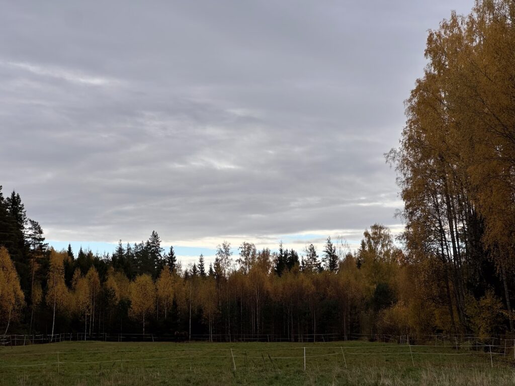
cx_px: 258
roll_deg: +0.4
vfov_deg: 19.1
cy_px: 193
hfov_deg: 25.3
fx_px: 1146
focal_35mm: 77
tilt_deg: +8.4
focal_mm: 9
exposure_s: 1/201
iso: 32
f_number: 2.8
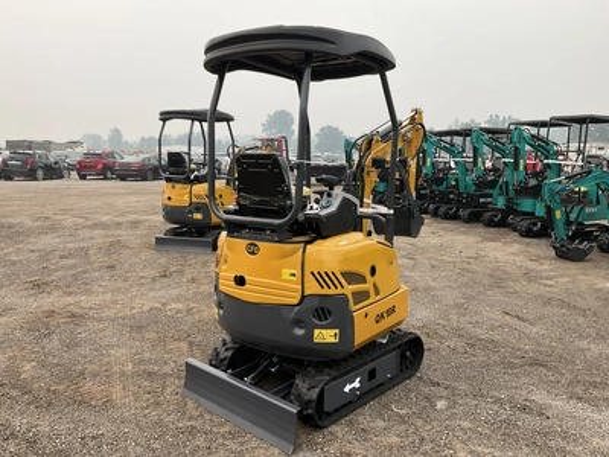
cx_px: 304
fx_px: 510
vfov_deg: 48.2
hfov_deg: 61.7
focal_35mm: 29
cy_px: 228
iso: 20
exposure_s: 1/220
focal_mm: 3
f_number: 1.8
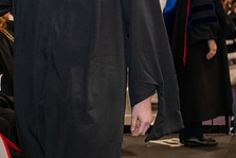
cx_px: -34
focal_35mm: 182
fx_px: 1194
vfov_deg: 7.5
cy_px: -34
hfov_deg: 11.1
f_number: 5
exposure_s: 1/200
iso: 2500
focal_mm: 70
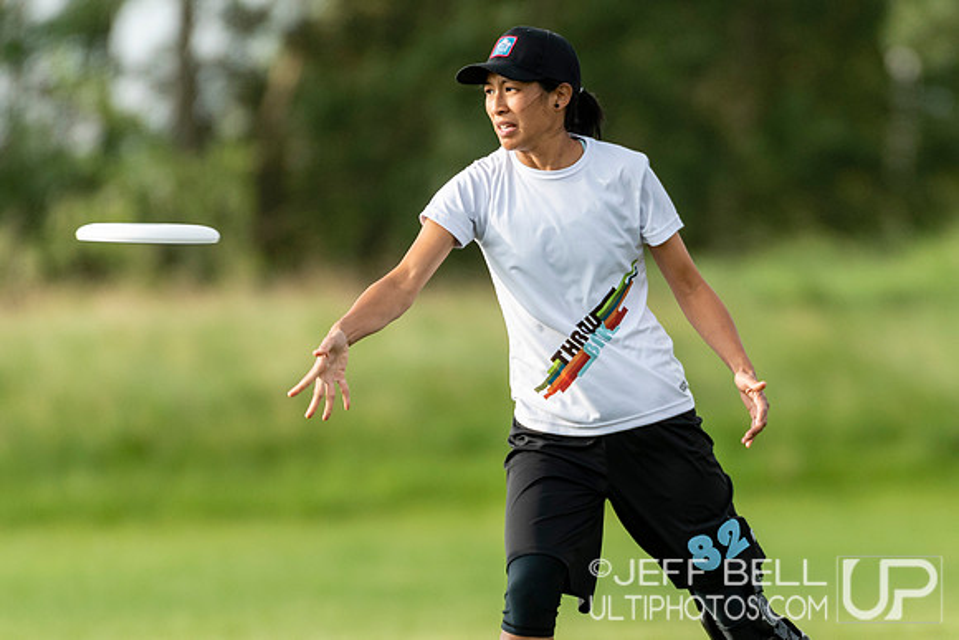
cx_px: 624
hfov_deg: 2.3
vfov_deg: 1.5
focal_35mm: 900
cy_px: 428
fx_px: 23980
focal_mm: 400
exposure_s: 1/1000
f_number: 4
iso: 360
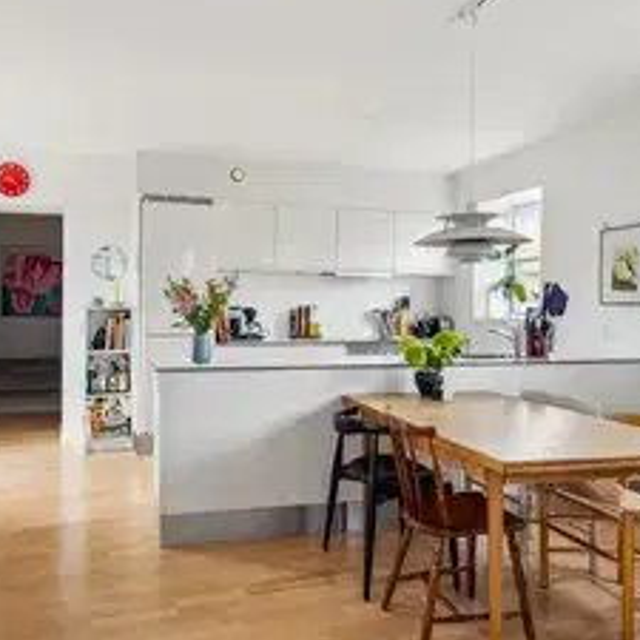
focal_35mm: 27
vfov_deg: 59.1
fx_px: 565
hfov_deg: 58.6
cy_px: 313
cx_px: 256
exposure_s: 1/5
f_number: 8
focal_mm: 11.5
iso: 500
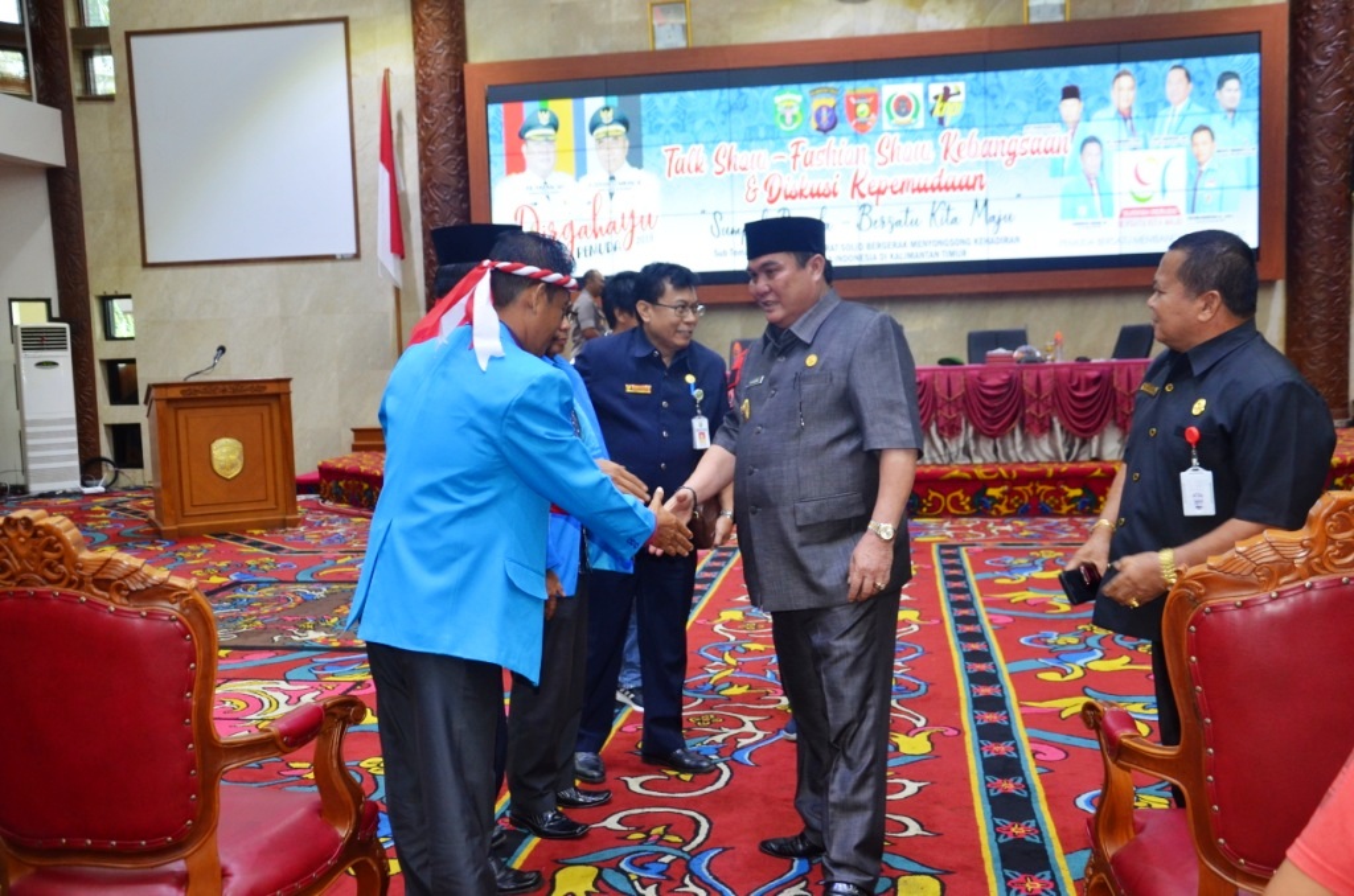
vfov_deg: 36.7
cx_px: 677
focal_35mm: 36
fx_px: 1351
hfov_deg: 53.2
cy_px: 448
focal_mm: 24
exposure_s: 1/60
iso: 800
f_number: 3.8
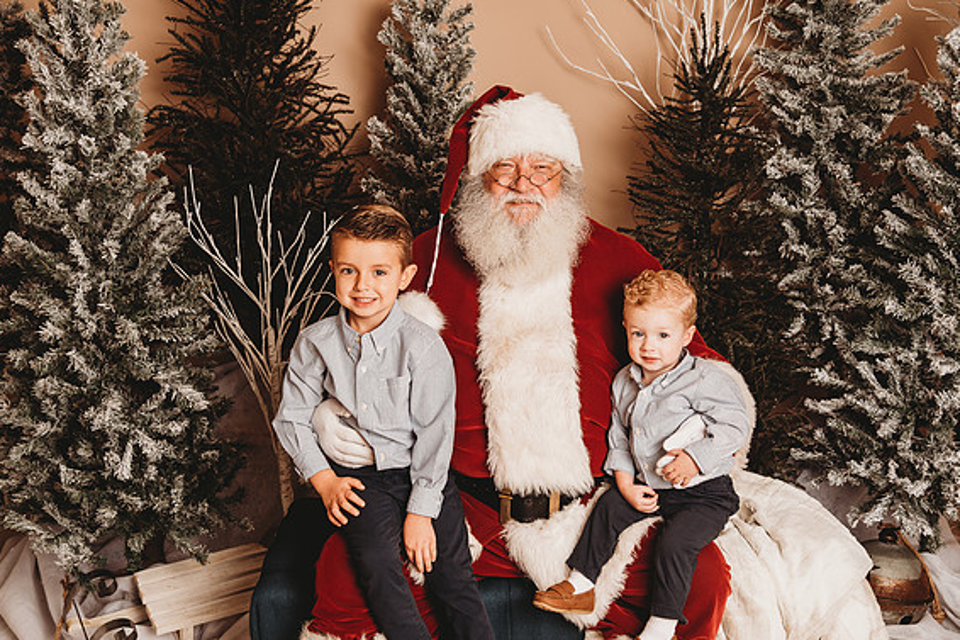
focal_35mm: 41
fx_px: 1093
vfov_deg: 32.6
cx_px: 475
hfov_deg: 47.4
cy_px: 322
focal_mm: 40
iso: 100
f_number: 4
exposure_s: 1/160
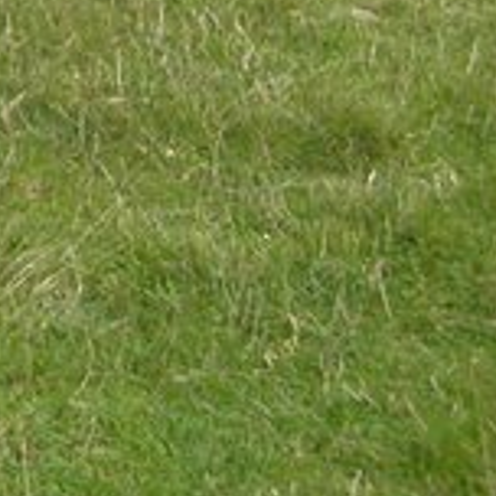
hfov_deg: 10.3
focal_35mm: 151
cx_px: -623
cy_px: -292
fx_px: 2448
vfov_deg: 11.0
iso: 100
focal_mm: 5.6
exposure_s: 1/265
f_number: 2.7
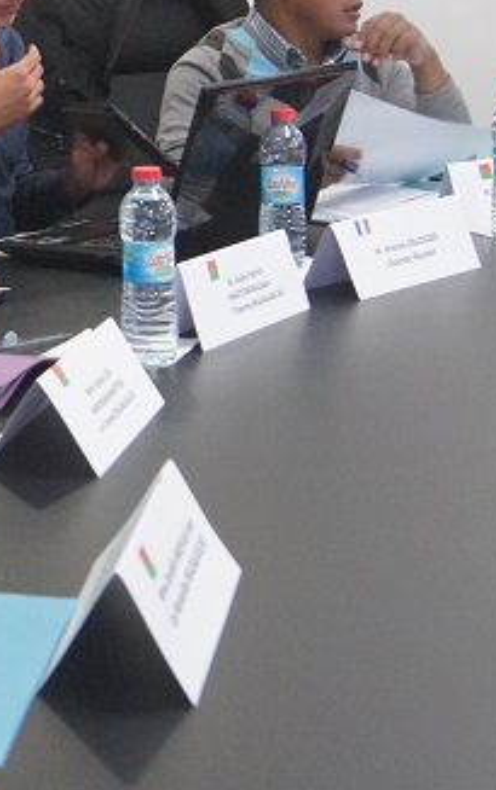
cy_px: 236
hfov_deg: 12.9
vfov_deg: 21.1
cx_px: -169
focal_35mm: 98
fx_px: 2115
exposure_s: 1/80
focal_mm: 28
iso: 3200
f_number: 5.6
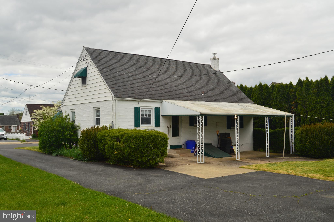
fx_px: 320
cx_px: 167
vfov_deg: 38.3
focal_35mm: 34
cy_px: 111
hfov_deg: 55.2
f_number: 9
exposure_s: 1/200
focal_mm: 23
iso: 100
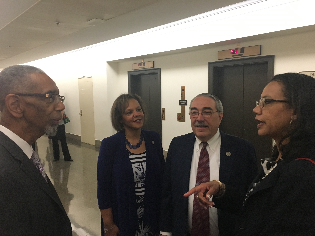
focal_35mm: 29
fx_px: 264
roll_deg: +0.9
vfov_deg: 48.2
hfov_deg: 61.7
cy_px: 118
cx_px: 158
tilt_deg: -4.2
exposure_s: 1/20
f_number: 2.2
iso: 200
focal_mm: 4.15
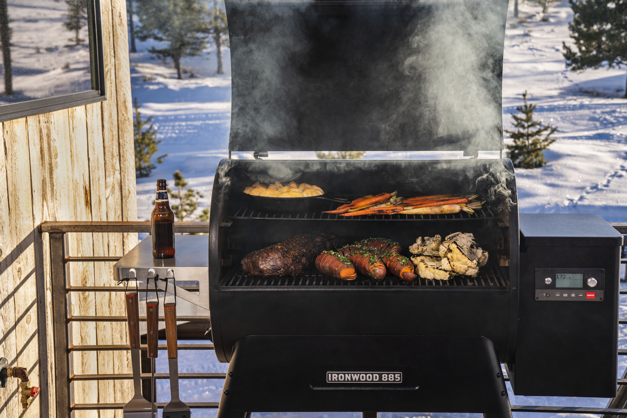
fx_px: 1045
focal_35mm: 60
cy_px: 209
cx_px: 314
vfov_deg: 22.6
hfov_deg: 33.4
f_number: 8
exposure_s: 1/250
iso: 400
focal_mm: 60
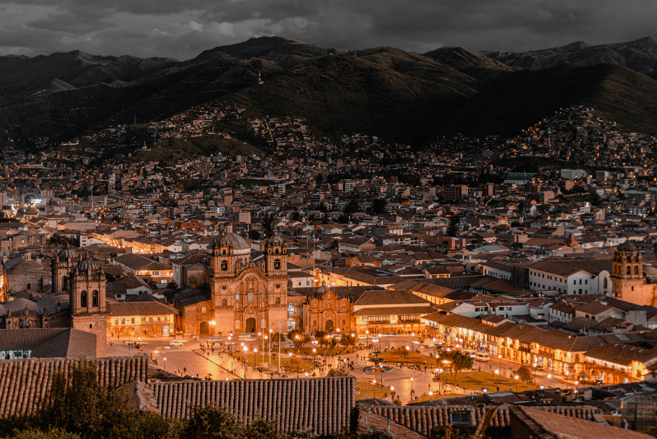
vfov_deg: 19.5
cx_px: 328
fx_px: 1278
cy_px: 220
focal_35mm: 70
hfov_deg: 28.8
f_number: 4
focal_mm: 70
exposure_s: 1/1.25
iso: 100
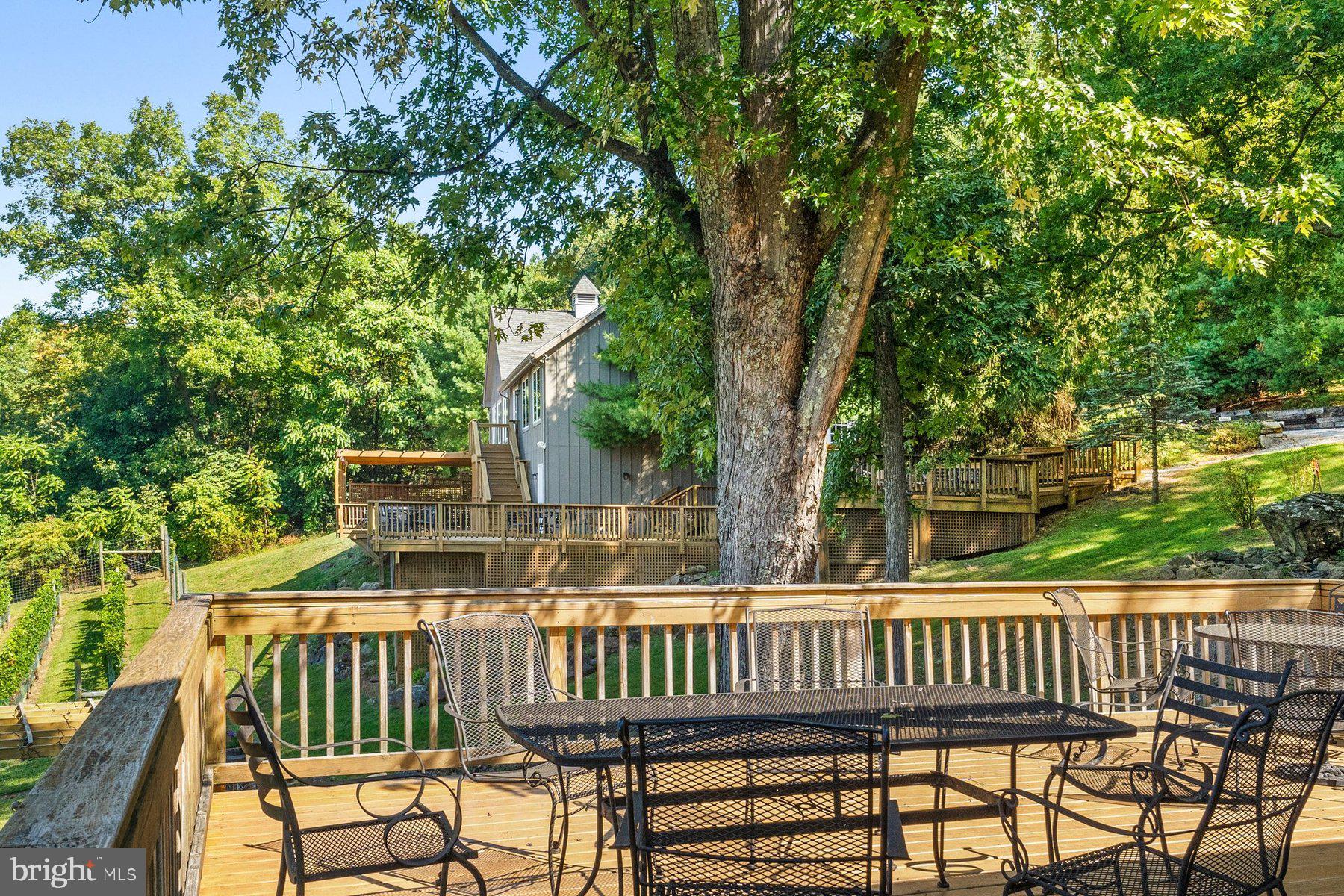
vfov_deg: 43.6
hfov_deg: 61.9
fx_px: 1120
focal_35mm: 30
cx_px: 672
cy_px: 448
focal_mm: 20
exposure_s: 1/500
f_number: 8
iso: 800
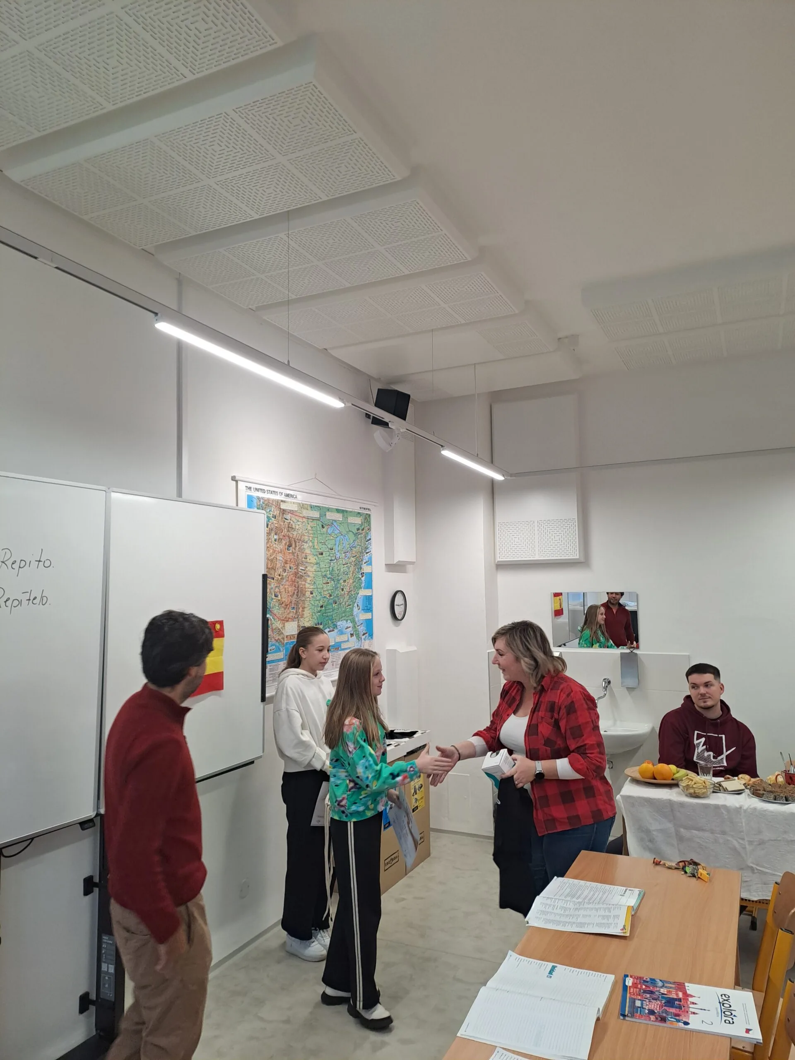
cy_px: 530
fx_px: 766
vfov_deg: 69.4
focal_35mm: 25
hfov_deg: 54.9
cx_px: 398
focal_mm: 4.65
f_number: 1.8
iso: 100
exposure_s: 1/60
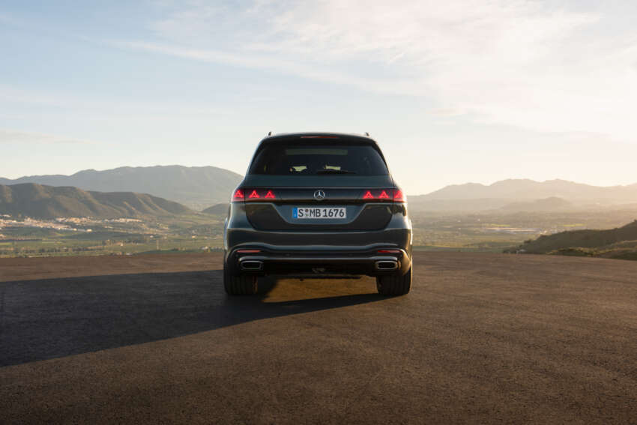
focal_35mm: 35
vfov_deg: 37.9
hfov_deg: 54.4
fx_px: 619
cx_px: 318
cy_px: 212
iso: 100
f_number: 5
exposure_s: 1/200
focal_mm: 35
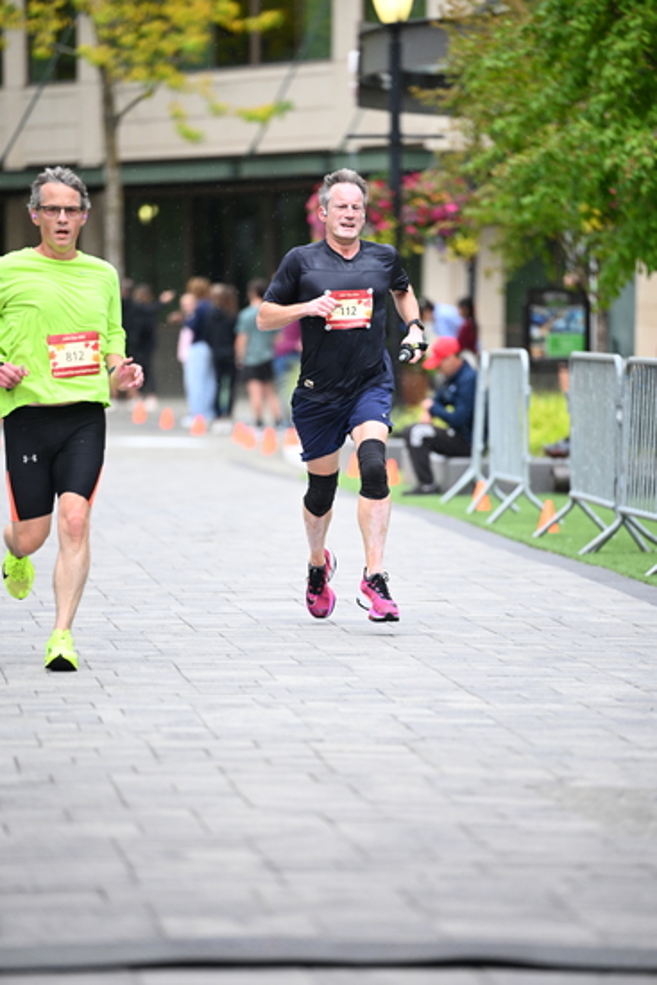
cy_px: 492
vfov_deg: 10.3
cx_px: 328
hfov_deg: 6.9
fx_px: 5471
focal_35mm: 200
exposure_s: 1/1250
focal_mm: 200
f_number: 2.8
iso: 1250
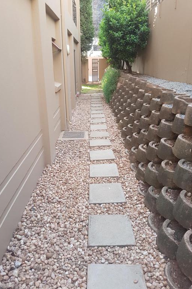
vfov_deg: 65.5
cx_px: 95
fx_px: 224
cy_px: 143
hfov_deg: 46.4
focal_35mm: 28
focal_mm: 4.2
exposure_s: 1/50
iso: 50
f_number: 1.7
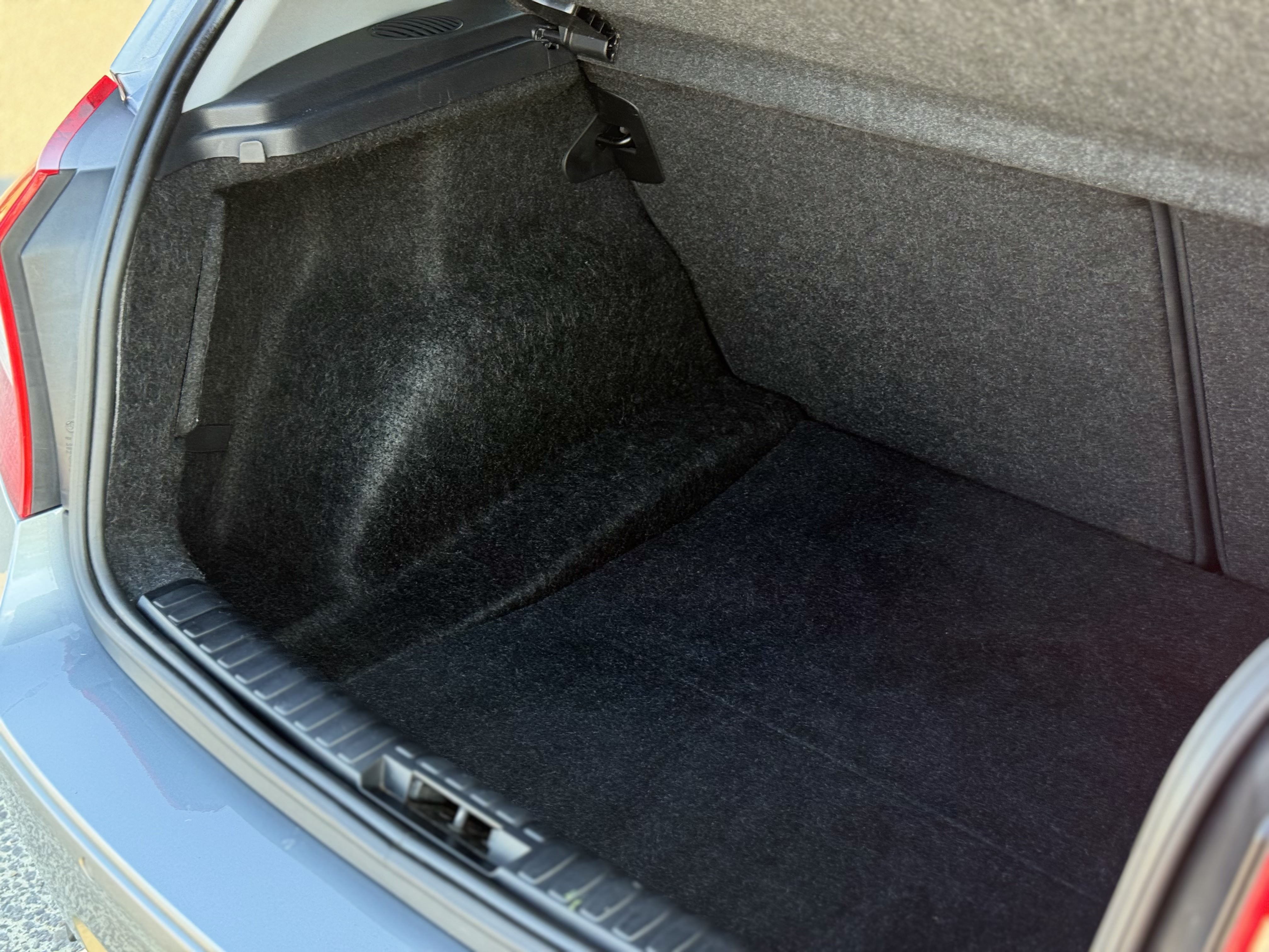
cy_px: 476
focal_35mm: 48
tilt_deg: -25.7
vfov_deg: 30.3
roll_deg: +1.8
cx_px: 634
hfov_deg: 39.7
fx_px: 1760
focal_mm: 6.76
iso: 100
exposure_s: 1/109
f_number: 1.78
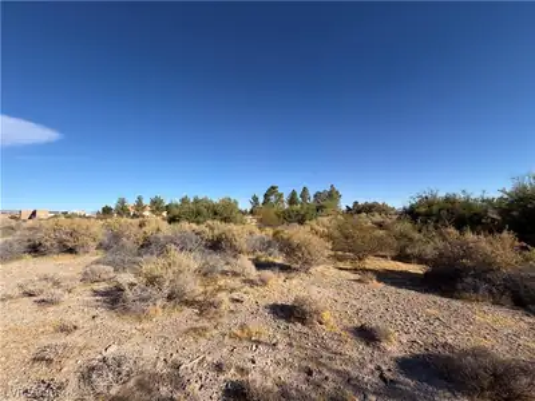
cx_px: 268
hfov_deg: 102.1
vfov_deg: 85.7
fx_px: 216
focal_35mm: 14
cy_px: 200
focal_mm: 2.22
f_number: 2.2
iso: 20
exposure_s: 1/789
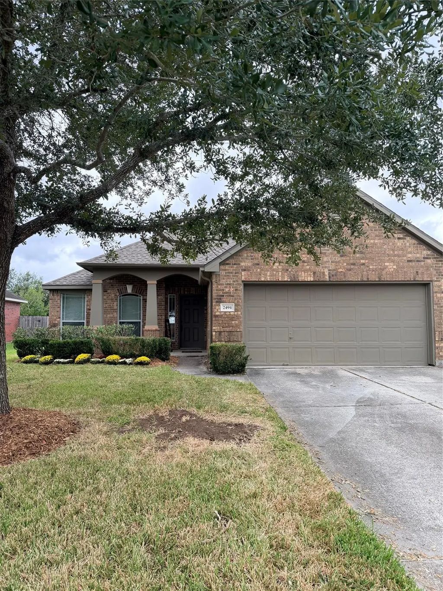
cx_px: 222
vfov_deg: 71.6
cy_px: 296
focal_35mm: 24
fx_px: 409
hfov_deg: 56.8
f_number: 1.78
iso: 100
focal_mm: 6.76
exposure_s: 1/708
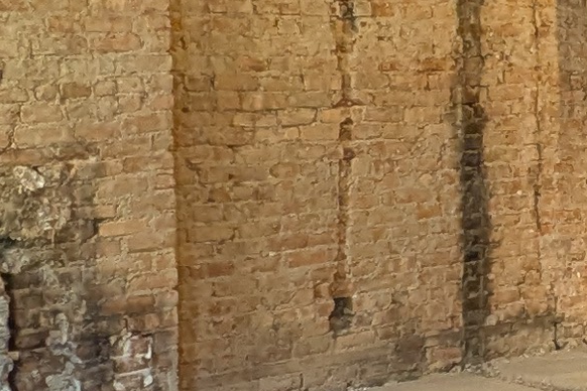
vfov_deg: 13.7
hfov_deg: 19.3
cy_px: 264
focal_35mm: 100
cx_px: 692
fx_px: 1630
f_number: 2.2
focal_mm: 1.85
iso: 109
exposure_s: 1/40
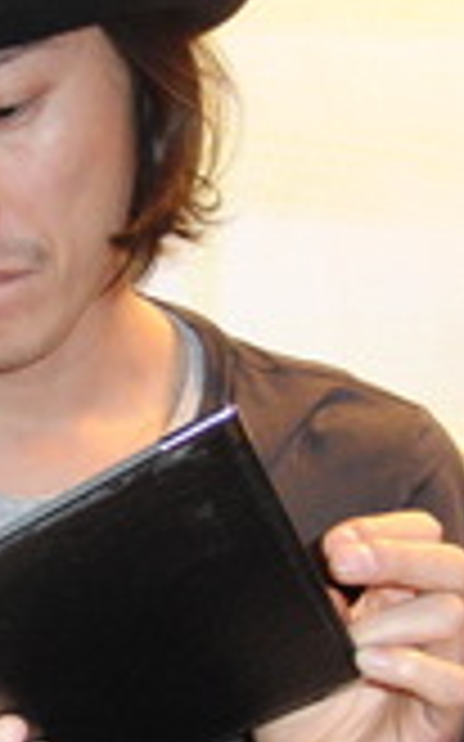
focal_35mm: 95
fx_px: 1924
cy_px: 517
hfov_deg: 13.3
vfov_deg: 21.7
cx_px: -122
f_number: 3.6
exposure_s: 1/30
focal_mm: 6.42
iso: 400
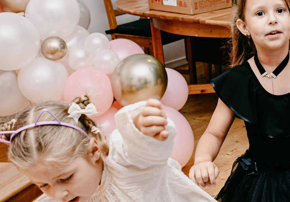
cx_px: 318
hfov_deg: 22.8
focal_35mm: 83
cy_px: 126
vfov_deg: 16.9
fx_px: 678
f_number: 3.5
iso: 160
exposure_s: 1/160
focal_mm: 26
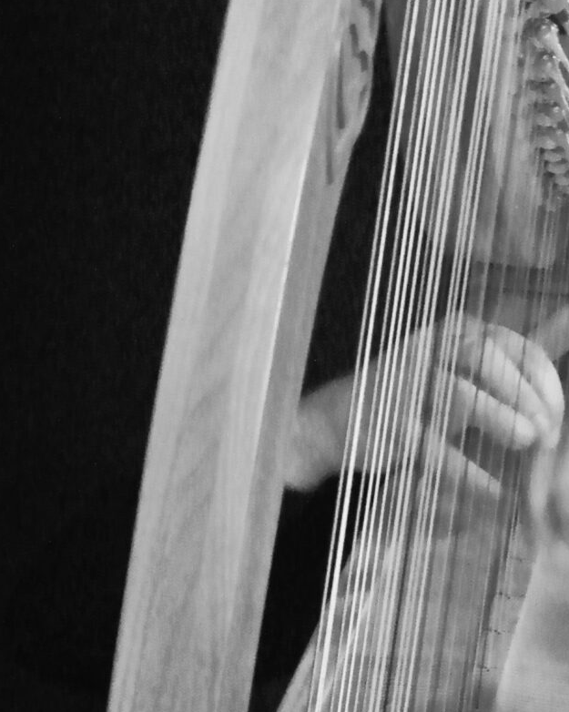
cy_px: 351
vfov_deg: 6.1
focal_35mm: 317
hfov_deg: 4.9
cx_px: 703
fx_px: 6677
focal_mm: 38.5
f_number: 3.8
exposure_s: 1/25
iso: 6400
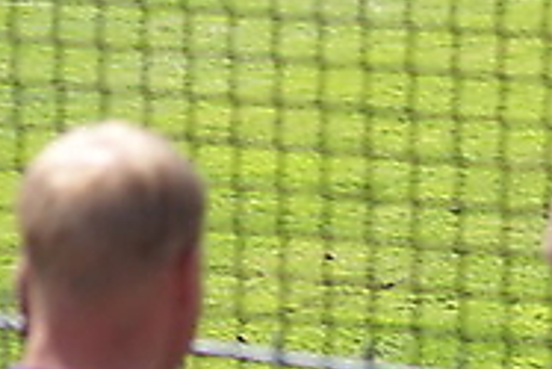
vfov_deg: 3.1
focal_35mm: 447
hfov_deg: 4.6
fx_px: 6859
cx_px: 496
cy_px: 428
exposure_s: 1/400
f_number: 4.5
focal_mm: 90
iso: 100
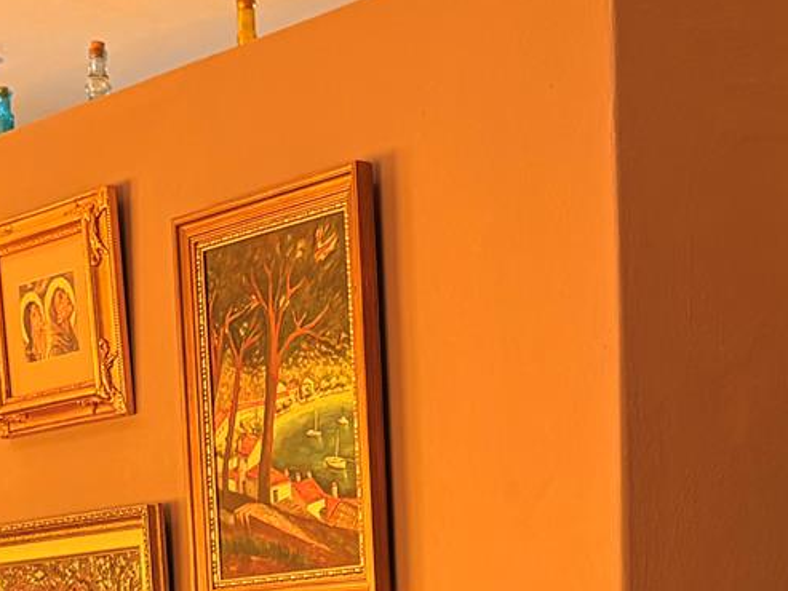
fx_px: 2459
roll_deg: +0.5
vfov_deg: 13.0
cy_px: 886
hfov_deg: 18.0
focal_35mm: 108
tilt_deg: -4.8
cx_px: 647
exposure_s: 1/60
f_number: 1.6
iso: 160
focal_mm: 5.96
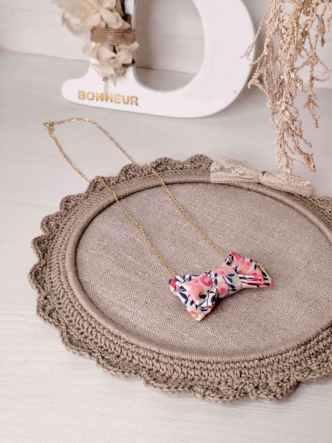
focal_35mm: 49
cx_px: 166
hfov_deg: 29.7
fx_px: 627
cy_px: 222
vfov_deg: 38.9
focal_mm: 5.25
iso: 263
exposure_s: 1/100
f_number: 1.75
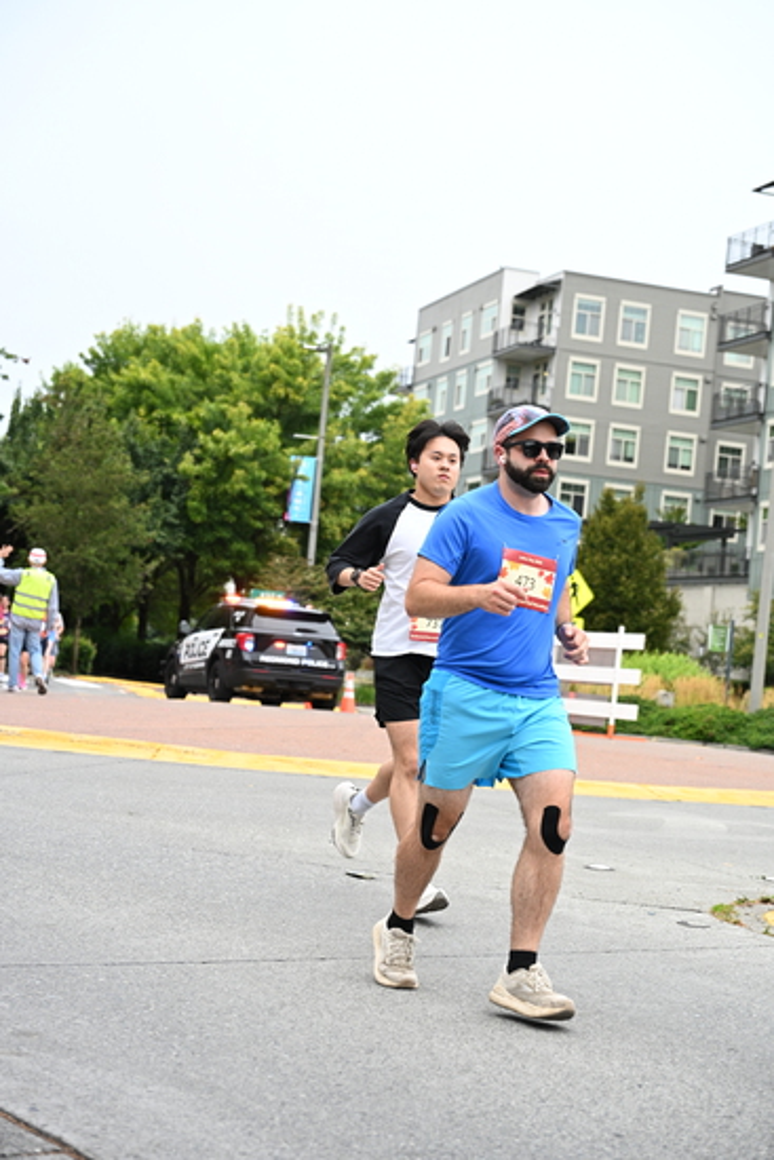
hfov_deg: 23.8
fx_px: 1837
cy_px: 580
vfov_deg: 35.0
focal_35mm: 57
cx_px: 387
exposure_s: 1/800
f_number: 4
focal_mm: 57
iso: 1600
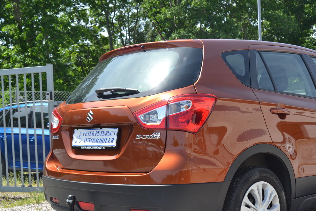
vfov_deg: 25.3
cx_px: 230
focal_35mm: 53
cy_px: 146
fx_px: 465
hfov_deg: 36.8
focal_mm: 24
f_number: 7.1
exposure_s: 1/200
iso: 100
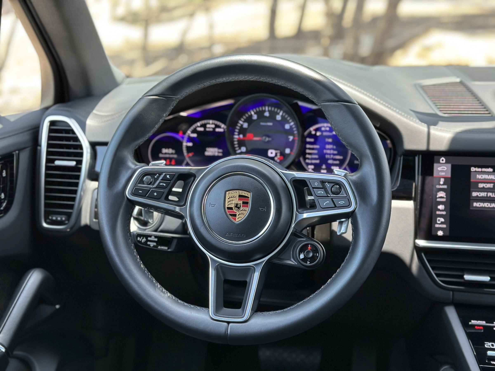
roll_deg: -0.4
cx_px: 248
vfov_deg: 30.3
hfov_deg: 39.7
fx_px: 686
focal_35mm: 48
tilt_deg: -15.6
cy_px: 186
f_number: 1.78
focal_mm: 6.86
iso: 125
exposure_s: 1/256
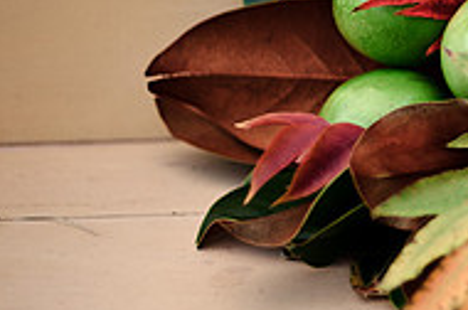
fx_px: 1986
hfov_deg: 13.0
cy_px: 12
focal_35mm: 153
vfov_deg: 8.9
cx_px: 611
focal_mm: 50
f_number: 1.4
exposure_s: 1/200
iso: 640
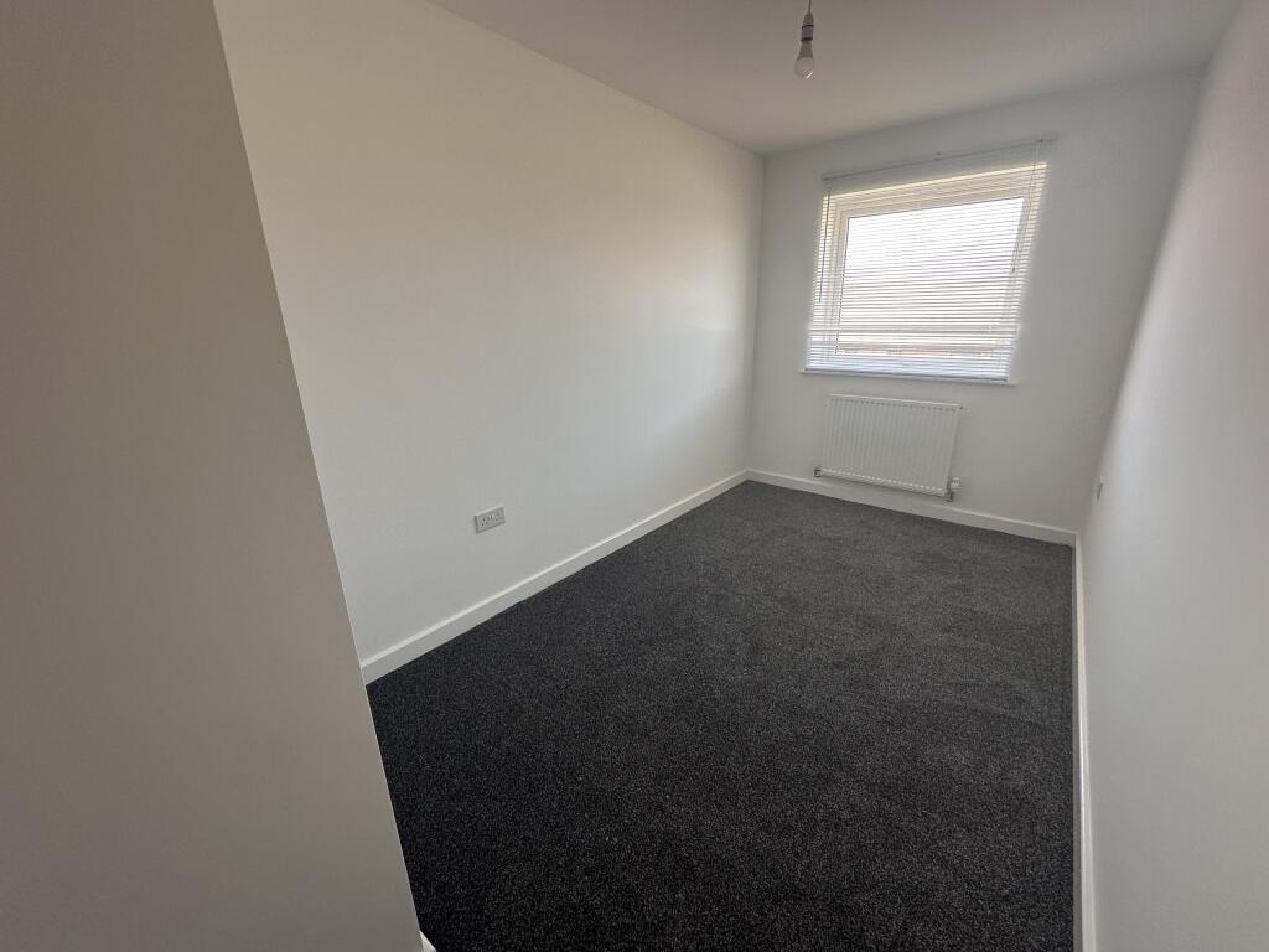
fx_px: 513
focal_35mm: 14
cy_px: 476
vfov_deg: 85.7
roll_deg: +0.7
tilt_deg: -17.8
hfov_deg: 102.1
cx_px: 634
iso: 80
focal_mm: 2.22
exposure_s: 1/99
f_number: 2.2
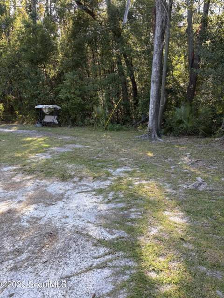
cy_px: 149
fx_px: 224
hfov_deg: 53.1
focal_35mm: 26
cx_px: 112
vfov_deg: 67.3
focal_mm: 5.96
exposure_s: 1/121
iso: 40
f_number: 1.6
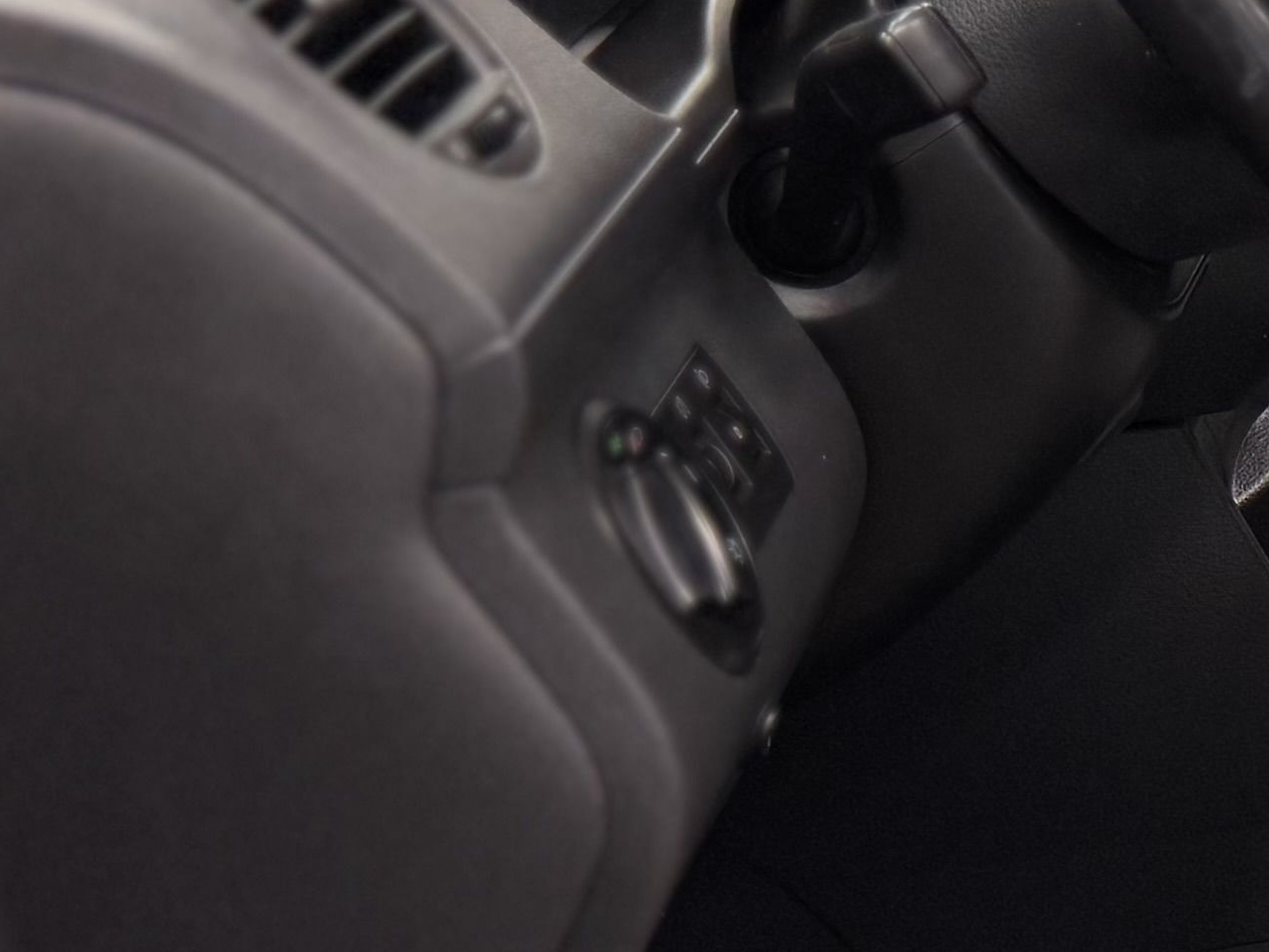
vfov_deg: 13.8
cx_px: 2206
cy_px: 290
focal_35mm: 107
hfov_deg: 15.9
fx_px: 3923
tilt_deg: -17.6
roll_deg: +0.5
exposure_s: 1/100
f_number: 1.78
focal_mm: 6.76
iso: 125
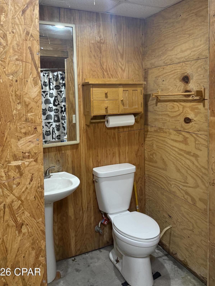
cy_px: 110
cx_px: 115
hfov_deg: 46.8
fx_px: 248
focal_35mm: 30
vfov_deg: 59.3
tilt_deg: -2.9
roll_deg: +1.0
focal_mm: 6.76
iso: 250
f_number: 1.78
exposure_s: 1/60
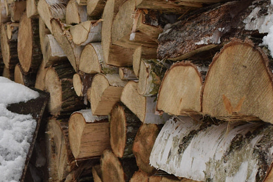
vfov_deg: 9.5
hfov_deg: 13.9
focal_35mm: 144
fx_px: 1089
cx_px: -56
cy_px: 154
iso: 400
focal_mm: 29
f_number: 7.1
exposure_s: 1/200
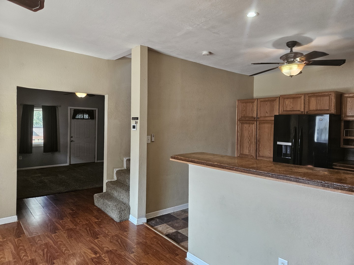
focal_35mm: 23
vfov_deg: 58.9
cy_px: 132
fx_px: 235
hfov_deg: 73.9
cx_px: 177
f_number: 1.8
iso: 200
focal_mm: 5.4
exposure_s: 1/120
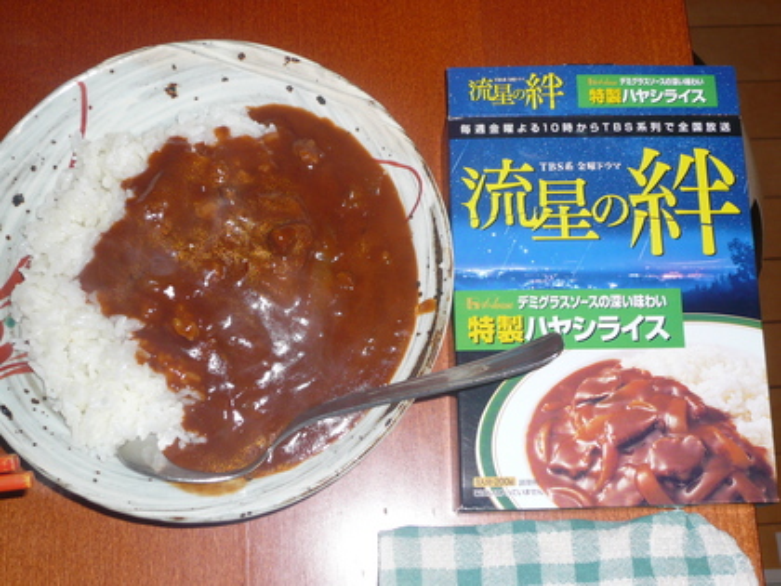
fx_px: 1106
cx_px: 390
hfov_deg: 38.9
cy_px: 293
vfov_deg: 29.7
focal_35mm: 49
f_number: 3.6
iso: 100
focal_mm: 8.1
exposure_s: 1/30
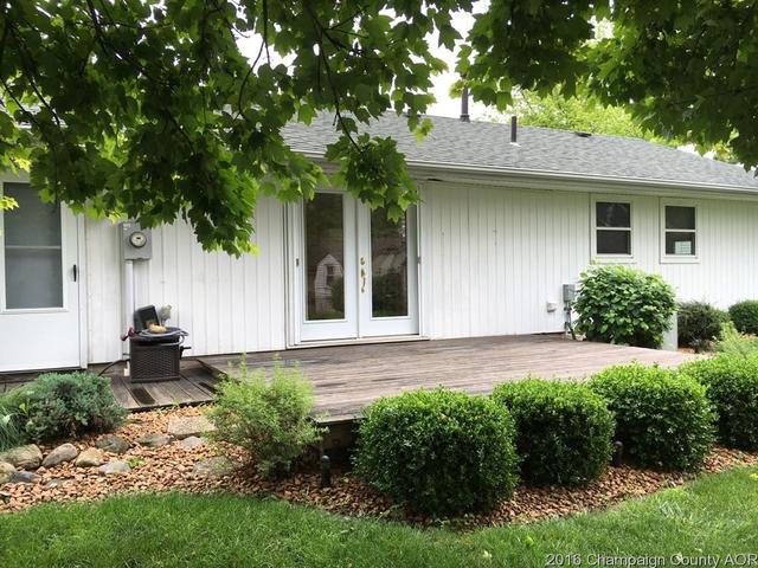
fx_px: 635
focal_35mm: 29
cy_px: 284
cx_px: 379
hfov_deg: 61.7
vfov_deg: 48.2
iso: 25
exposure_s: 1/224
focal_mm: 4.15
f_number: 2.2
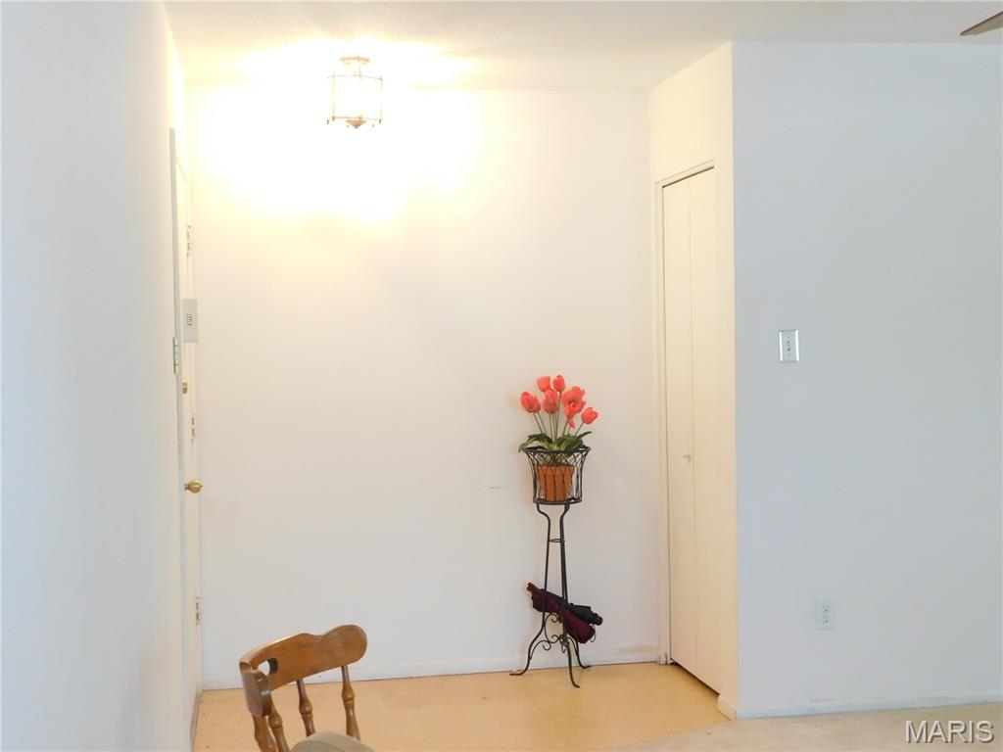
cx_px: 502
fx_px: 1304
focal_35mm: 45
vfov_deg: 32.2
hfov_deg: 42.1
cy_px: 376
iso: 400
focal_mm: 8
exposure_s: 1/15
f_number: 3.7
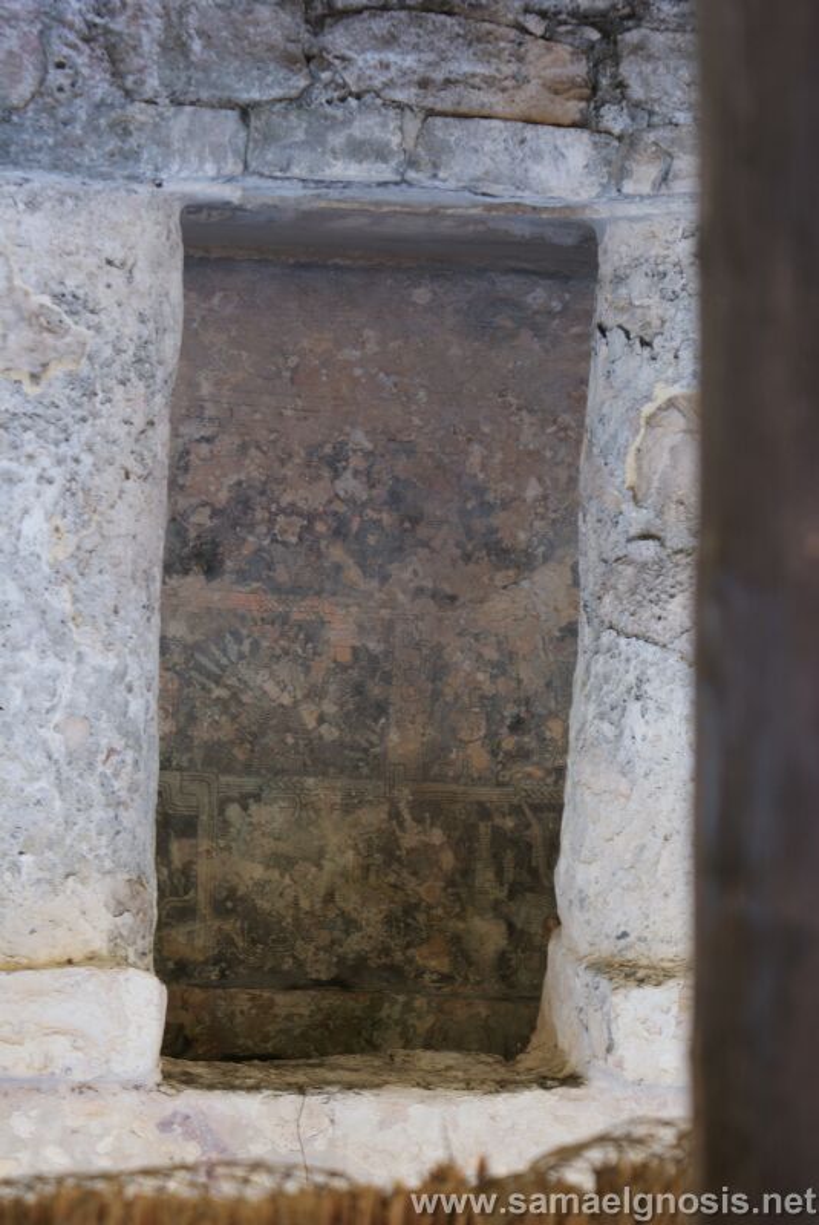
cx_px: 410
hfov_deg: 13.1
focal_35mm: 105
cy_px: 612
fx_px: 3575
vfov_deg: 19.4
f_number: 5.6
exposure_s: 1/125
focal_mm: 70
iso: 100
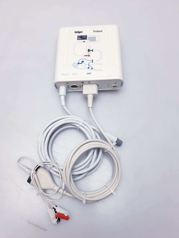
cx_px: 90
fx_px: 179
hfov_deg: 53.1
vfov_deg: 67.3
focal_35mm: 26
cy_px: 119
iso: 50
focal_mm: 4.3
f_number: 2.4
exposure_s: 1/100
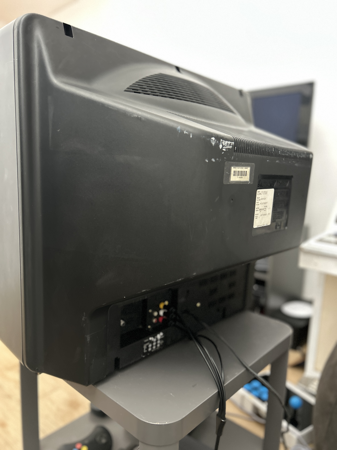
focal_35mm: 26
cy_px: 225
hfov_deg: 53.1
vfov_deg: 67.3
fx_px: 337
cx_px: 168
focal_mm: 5.7
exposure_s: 1/24
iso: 1000
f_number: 1.5
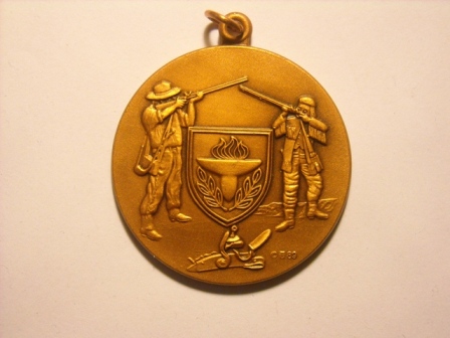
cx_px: 225
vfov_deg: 19.4
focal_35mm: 76
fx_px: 988
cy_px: 169
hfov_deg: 25.7
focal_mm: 12.3
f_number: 7.7
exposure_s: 1/52
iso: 400
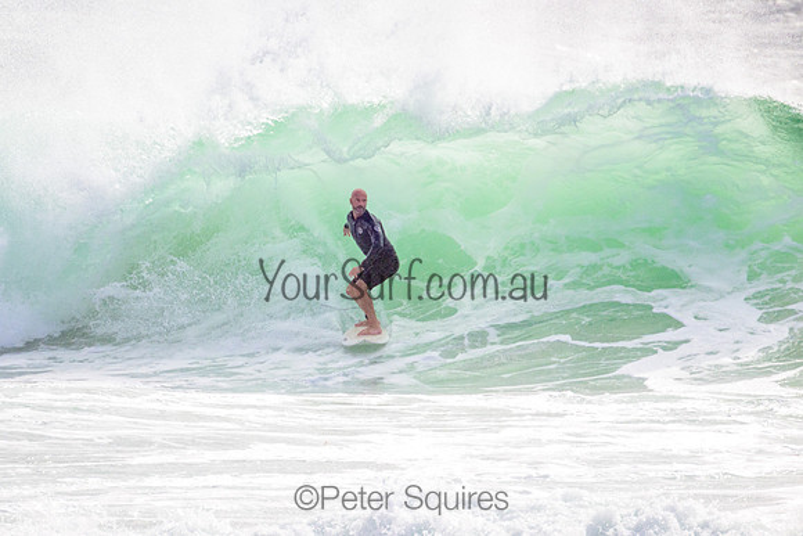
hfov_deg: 2.0
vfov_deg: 1.3
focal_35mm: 1033
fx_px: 23056
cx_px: 377
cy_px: 215
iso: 640
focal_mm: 800
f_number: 11
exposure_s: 1/2000
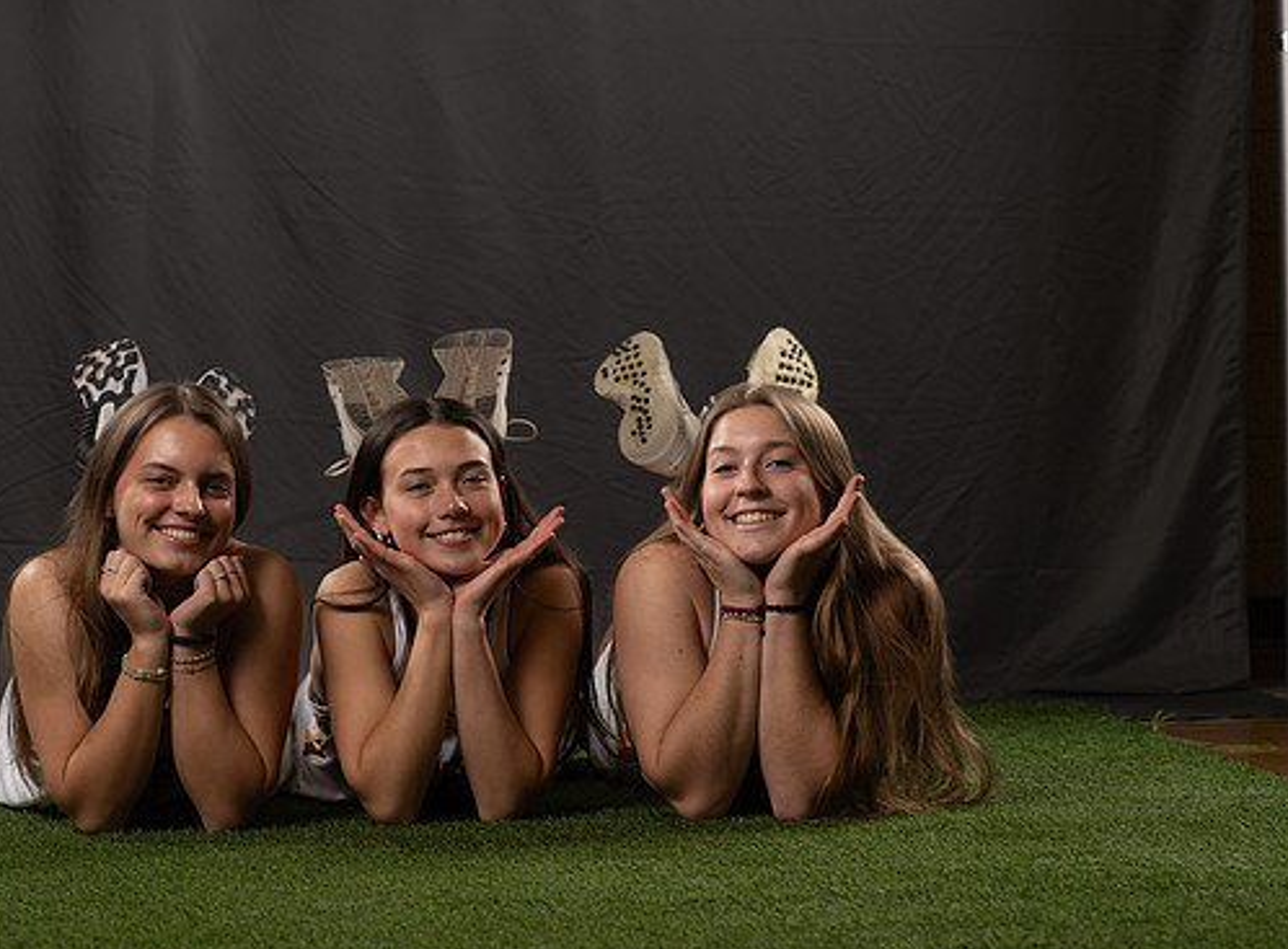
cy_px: 499
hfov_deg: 15.7
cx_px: 569
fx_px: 4659
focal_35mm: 126
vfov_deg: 11.6
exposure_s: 1/160
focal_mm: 101
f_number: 6.3
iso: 125
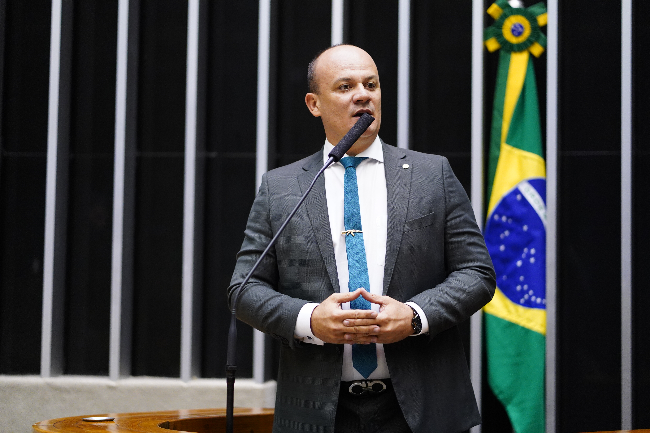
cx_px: 325
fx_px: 1535
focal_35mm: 85
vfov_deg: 16.1
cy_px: 216
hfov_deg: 23.9
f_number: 1.8
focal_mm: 85
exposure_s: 1/320
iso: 3200
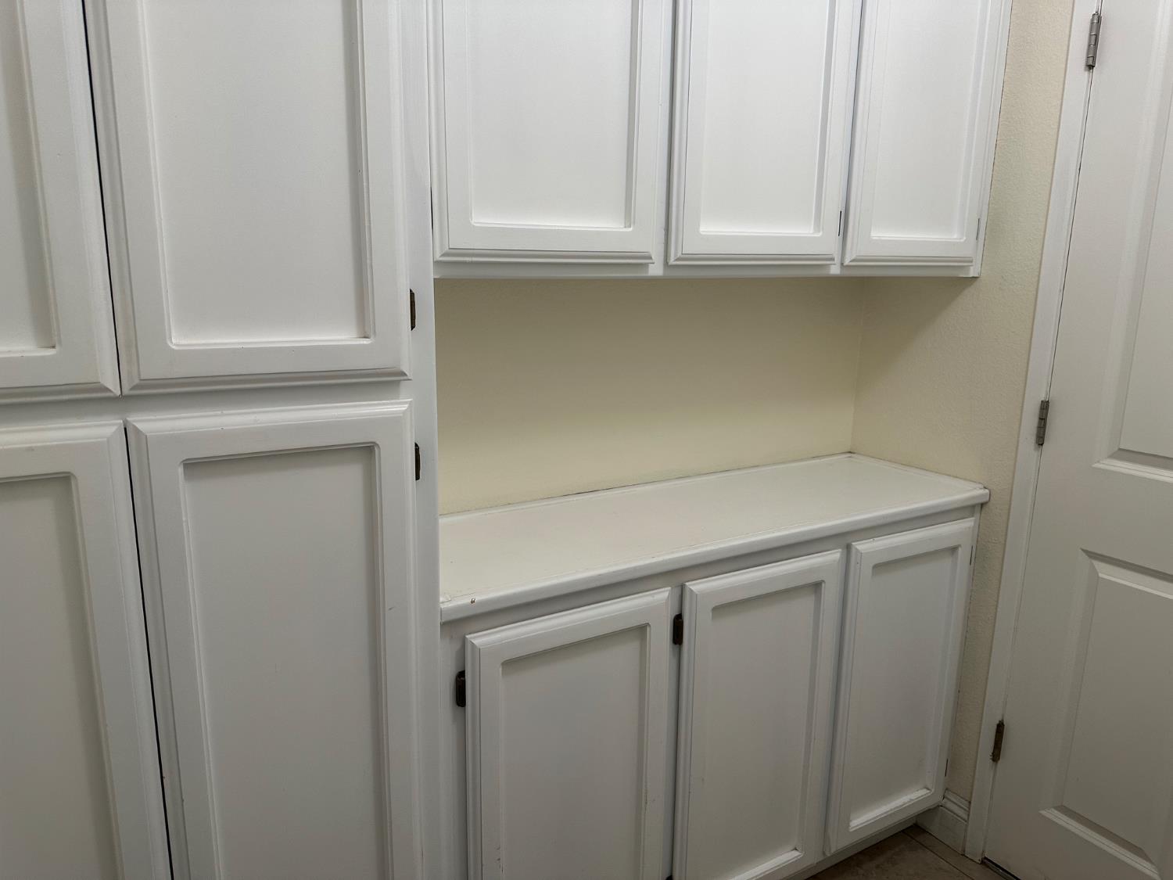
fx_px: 813
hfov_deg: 71.6
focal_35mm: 24
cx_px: 586
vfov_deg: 56.8
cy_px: 440
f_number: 1.78
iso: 125
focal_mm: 6.86
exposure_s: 1/60
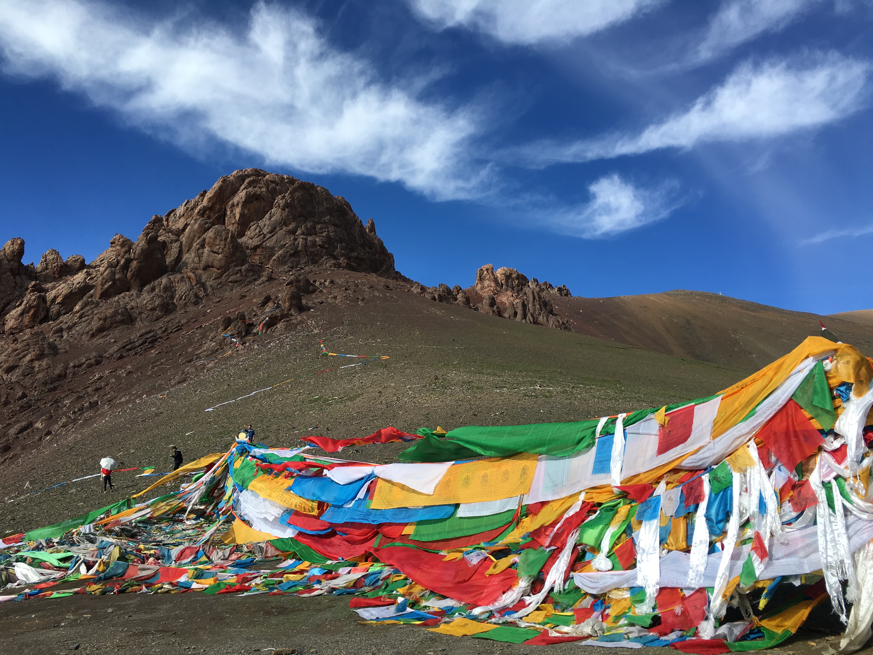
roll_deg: +1.6
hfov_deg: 61.7
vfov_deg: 48.2
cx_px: 436
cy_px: 328
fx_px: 731
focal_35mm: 29
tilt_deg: +19.1
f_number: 2.2
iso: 25
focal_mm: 4.15
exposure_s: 1/1083
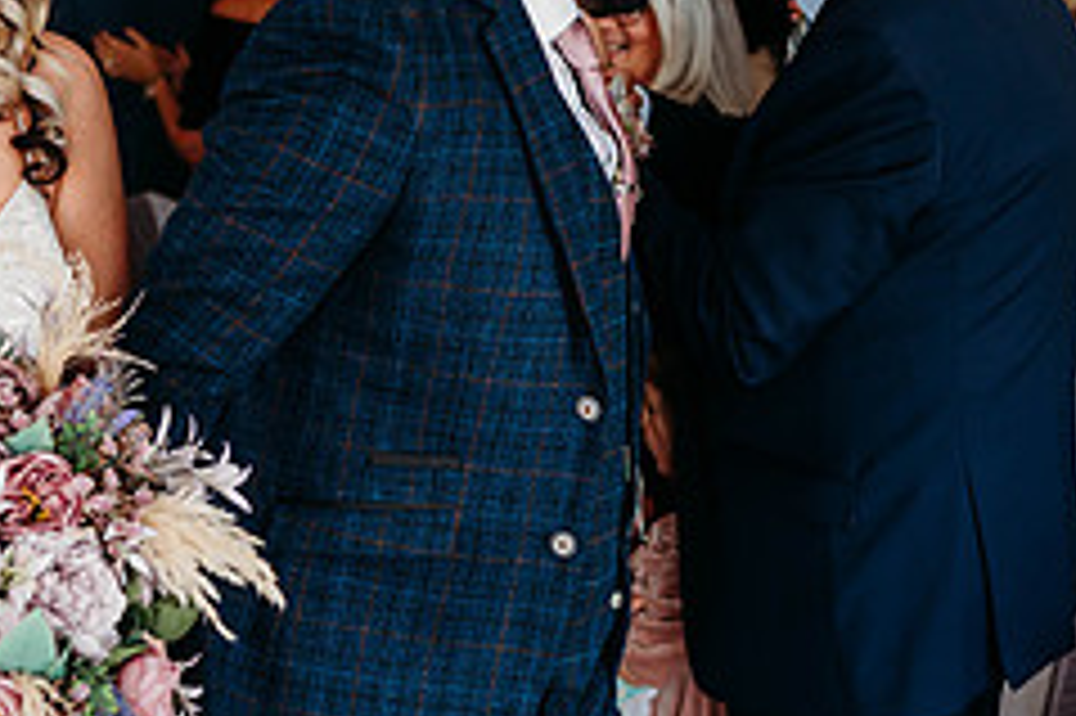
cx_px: 383
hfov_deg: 23.8
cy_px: 275
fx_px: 2539
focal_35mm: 85
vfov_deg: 16.0
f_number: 2.8
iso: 400
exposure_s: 1/500
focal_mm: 35
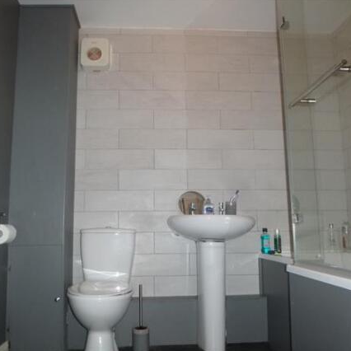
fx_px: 333
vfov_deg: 55.6
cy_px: 178
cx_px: 152
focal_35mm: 29
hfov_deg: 55.4
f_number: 3.3
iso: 200
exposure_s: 1/60
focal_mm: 4.3
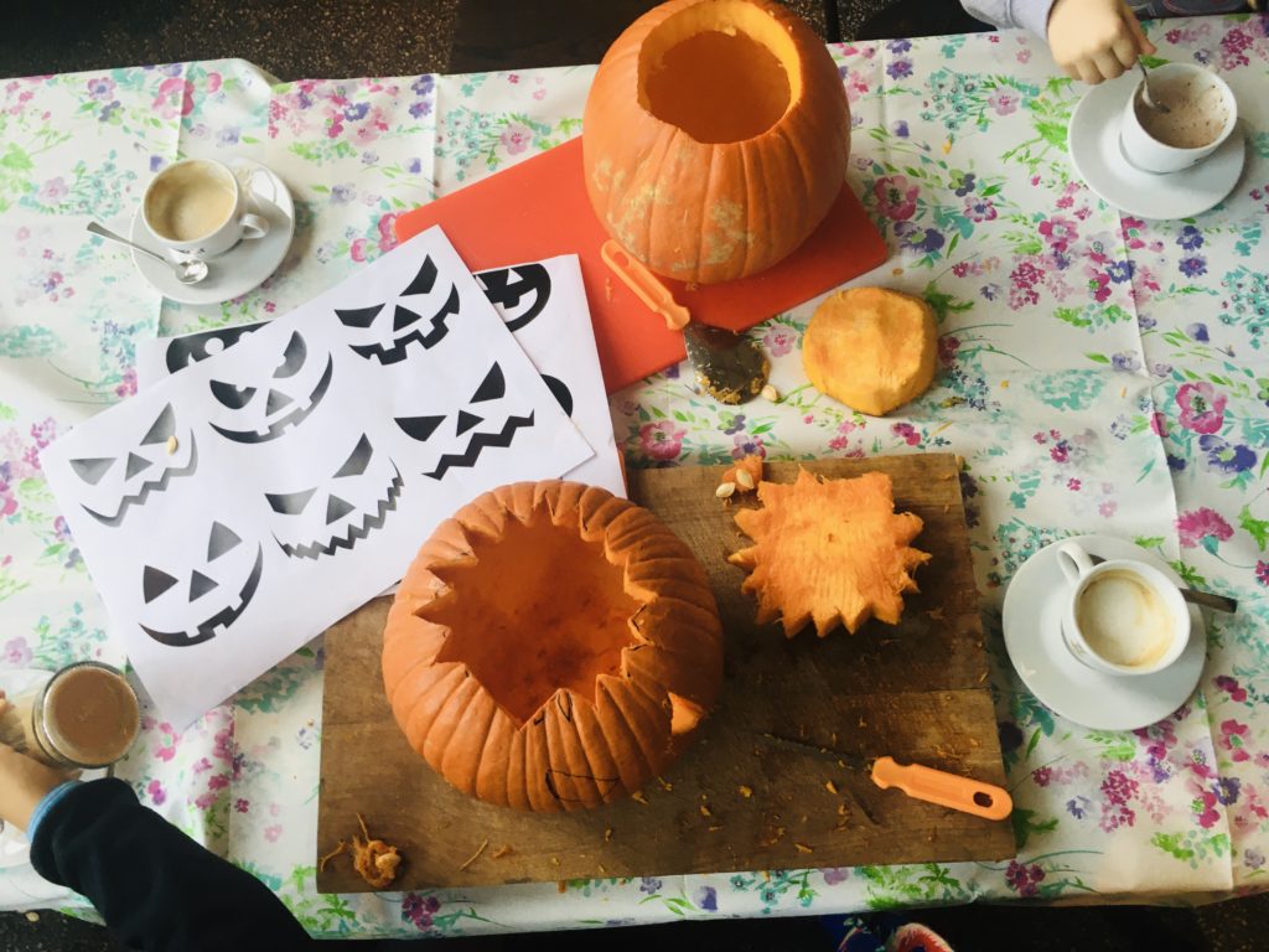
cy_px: 476
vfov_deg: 48.2
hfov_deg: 61.7
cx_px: 634
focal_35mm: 29
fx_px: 1063
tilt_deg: -74.3
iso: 32
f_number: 2.2
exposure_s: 1/33
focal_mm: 4.15
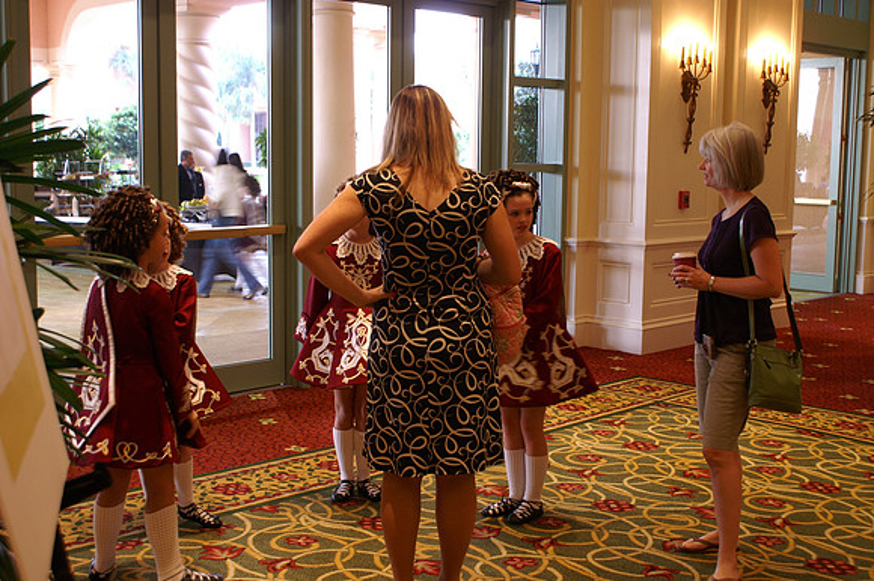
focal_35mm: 45
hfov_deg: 43.6
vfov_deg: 29.8
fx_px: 1092
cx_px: 437
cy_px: 290
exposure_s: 1/10
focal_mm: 30
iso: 400
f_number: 5
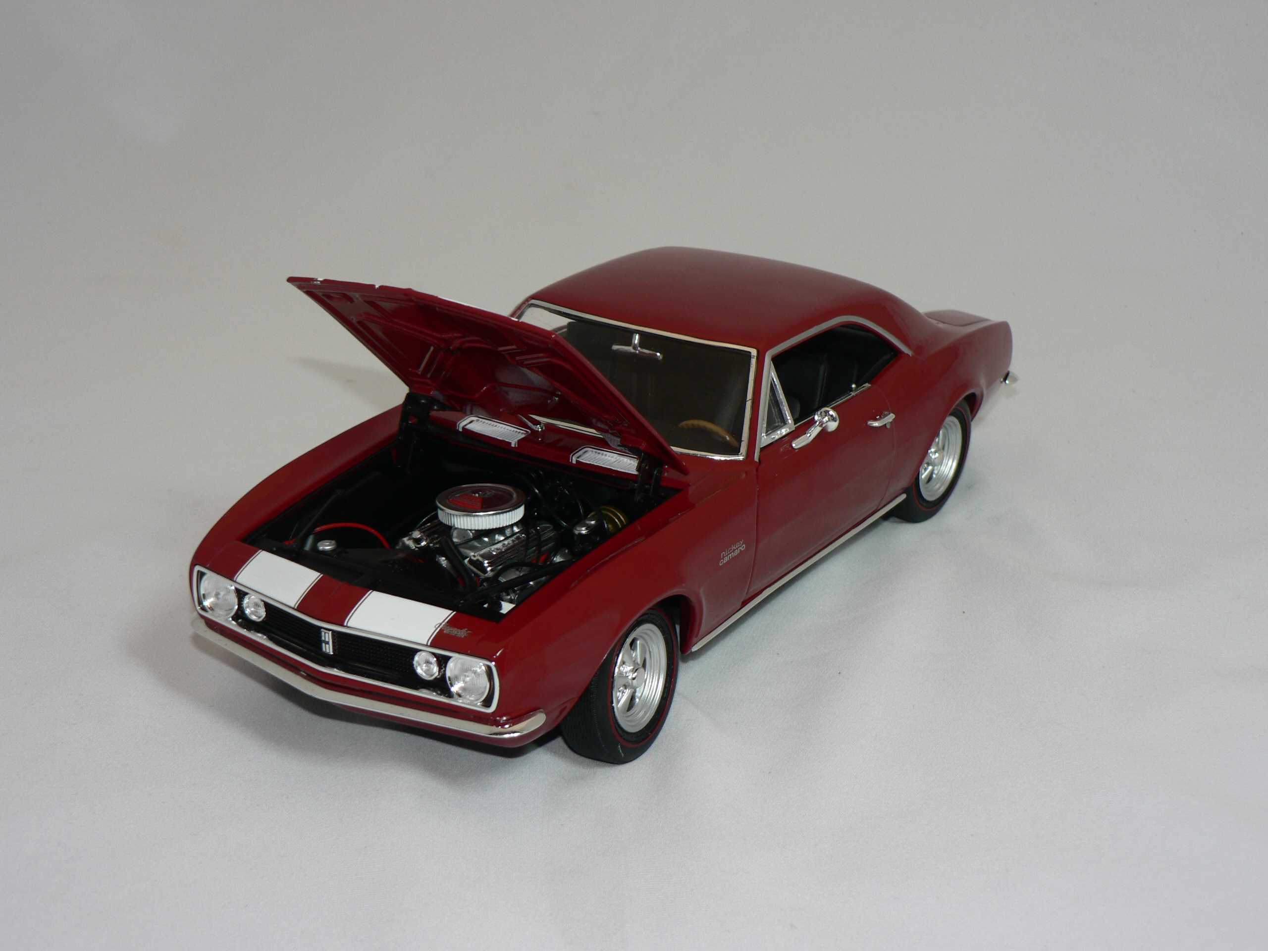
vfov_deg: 26.1
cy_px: 476
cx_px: 634
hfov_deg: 34.3
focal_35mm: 56
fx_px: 2051
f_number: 3.2
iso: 80
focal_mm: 9.3
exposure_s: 1/60
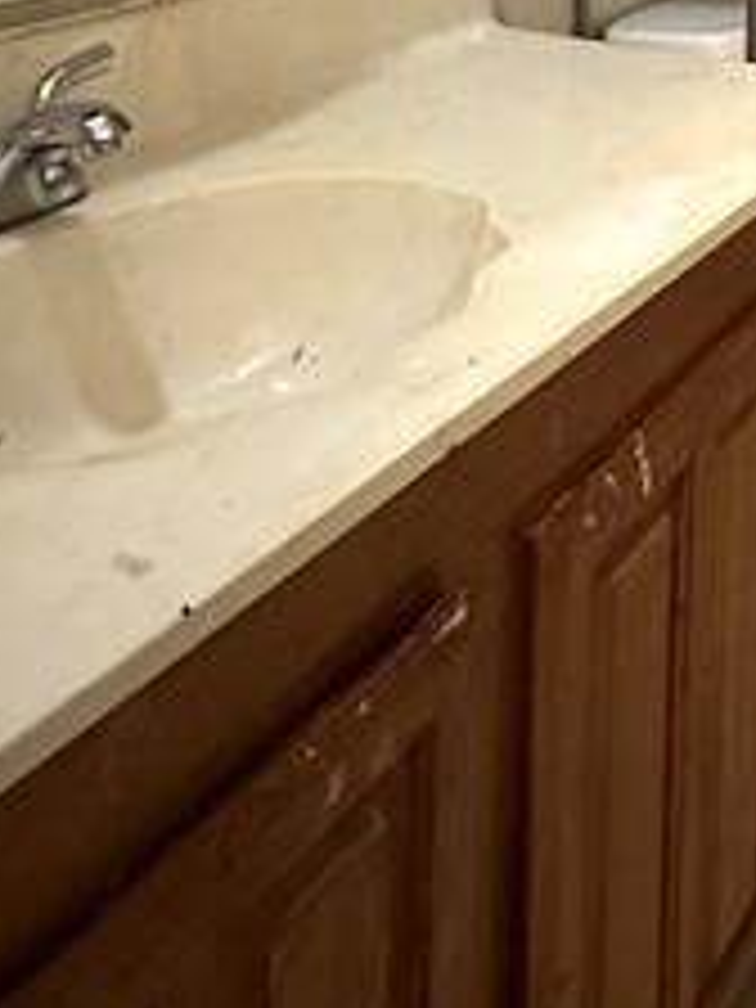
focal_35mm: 48
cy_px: -234
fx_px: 1398
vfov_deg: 32.1
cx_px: 828
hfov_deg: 27.7
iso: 1250
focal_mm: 2.22
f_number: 2.2
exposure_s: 1/40
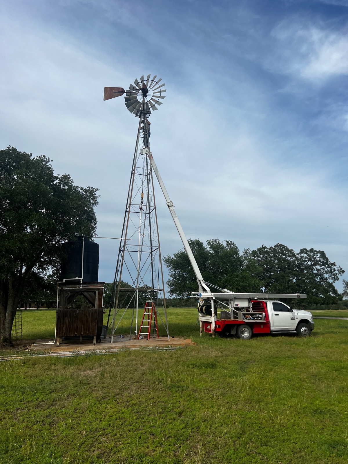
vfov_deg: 67.3
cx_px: 174
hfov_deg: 53.1
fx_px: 349
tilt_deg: +12.2
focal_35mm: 26
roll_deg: +0.3
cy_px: 232
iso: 50
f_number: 1.5
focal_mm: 5.7
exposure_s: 1/4274
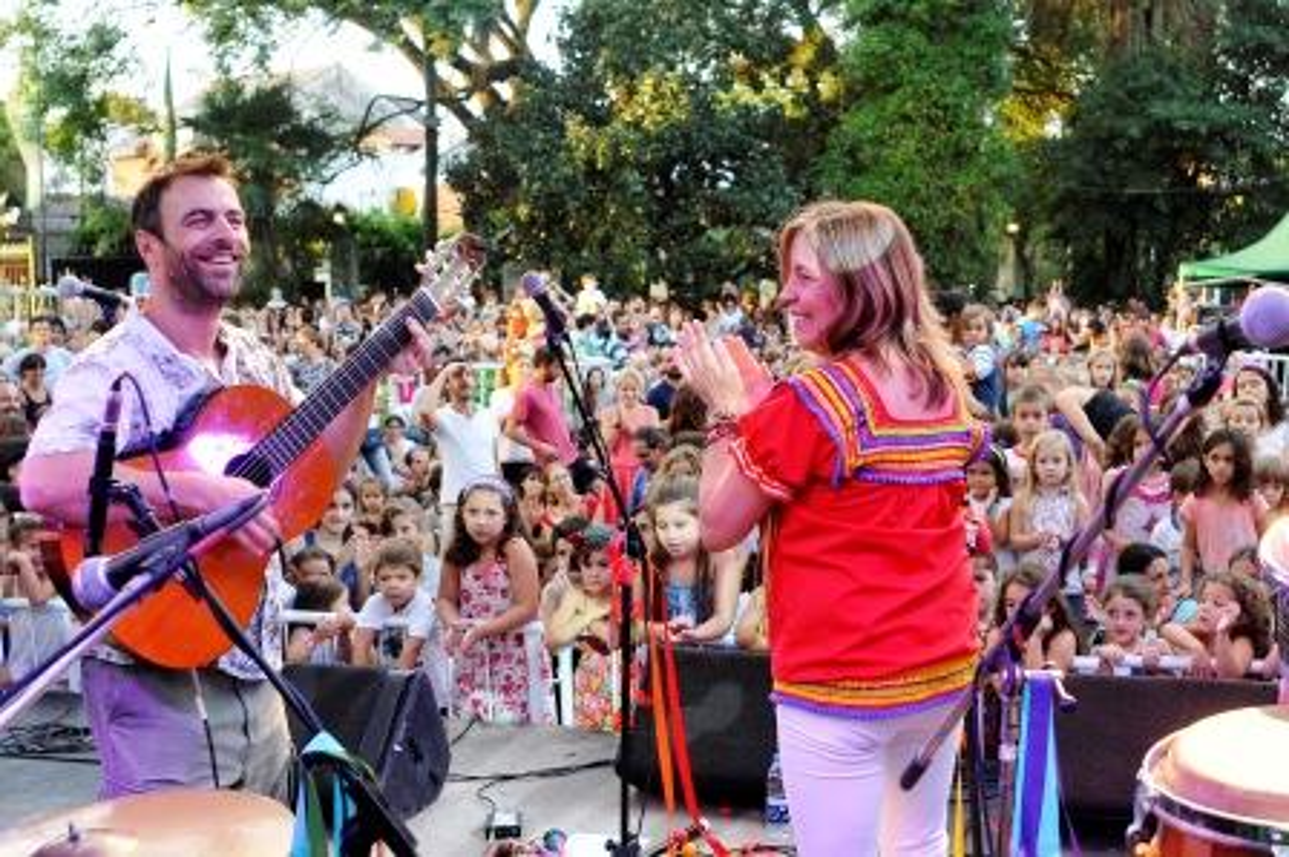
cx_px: 644
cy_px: 428
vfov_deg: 36.8
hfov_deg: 53.2
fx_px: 1288
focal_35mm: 36
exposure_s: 1/160
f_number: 4
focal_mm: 24
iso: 400
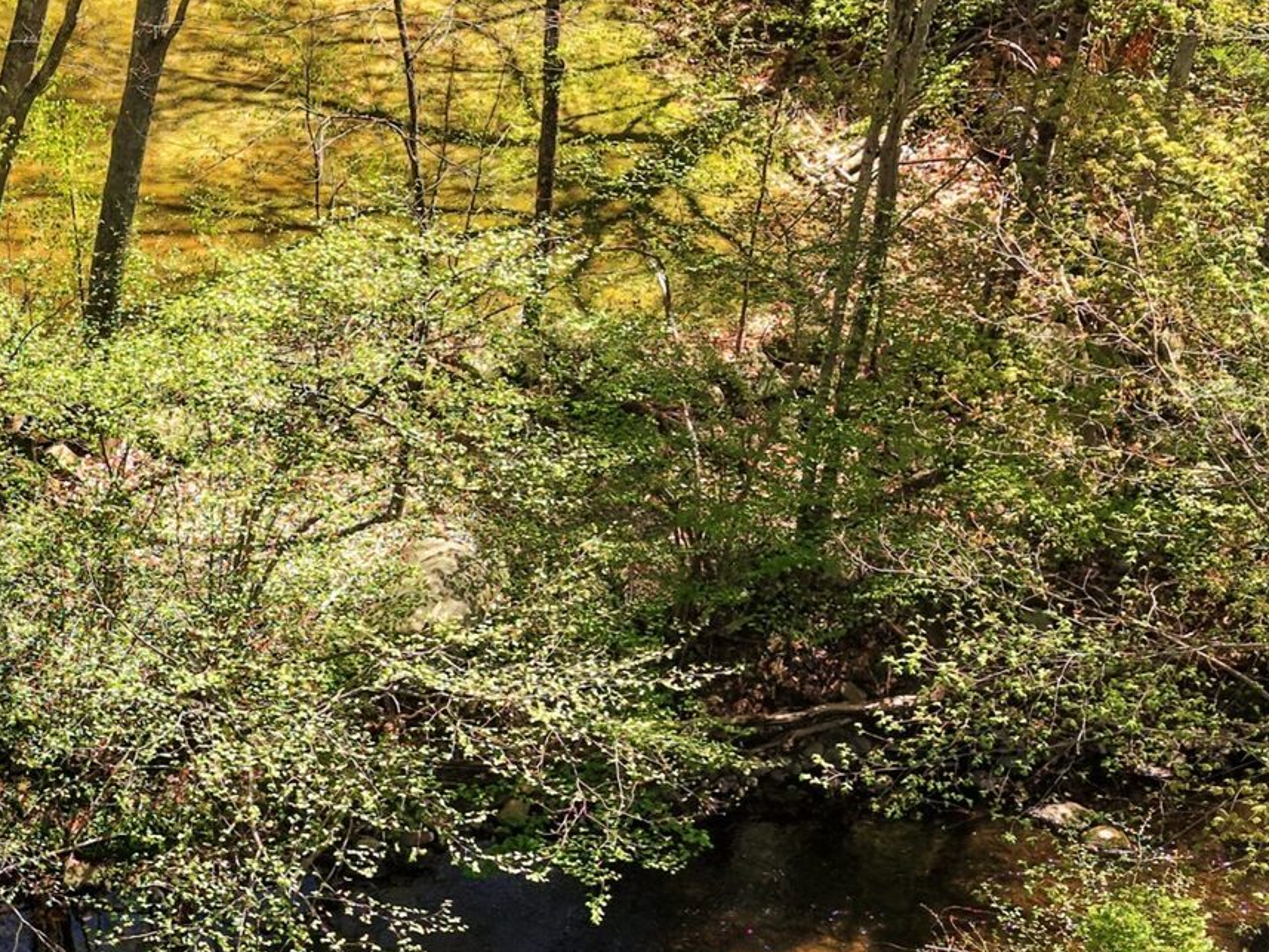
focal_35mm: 86
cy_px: 822
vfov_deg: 17.0
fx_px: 3153
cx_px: -339
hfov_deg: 20.9
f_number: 1.8
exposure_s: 1/725
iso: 100
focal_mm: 8.7
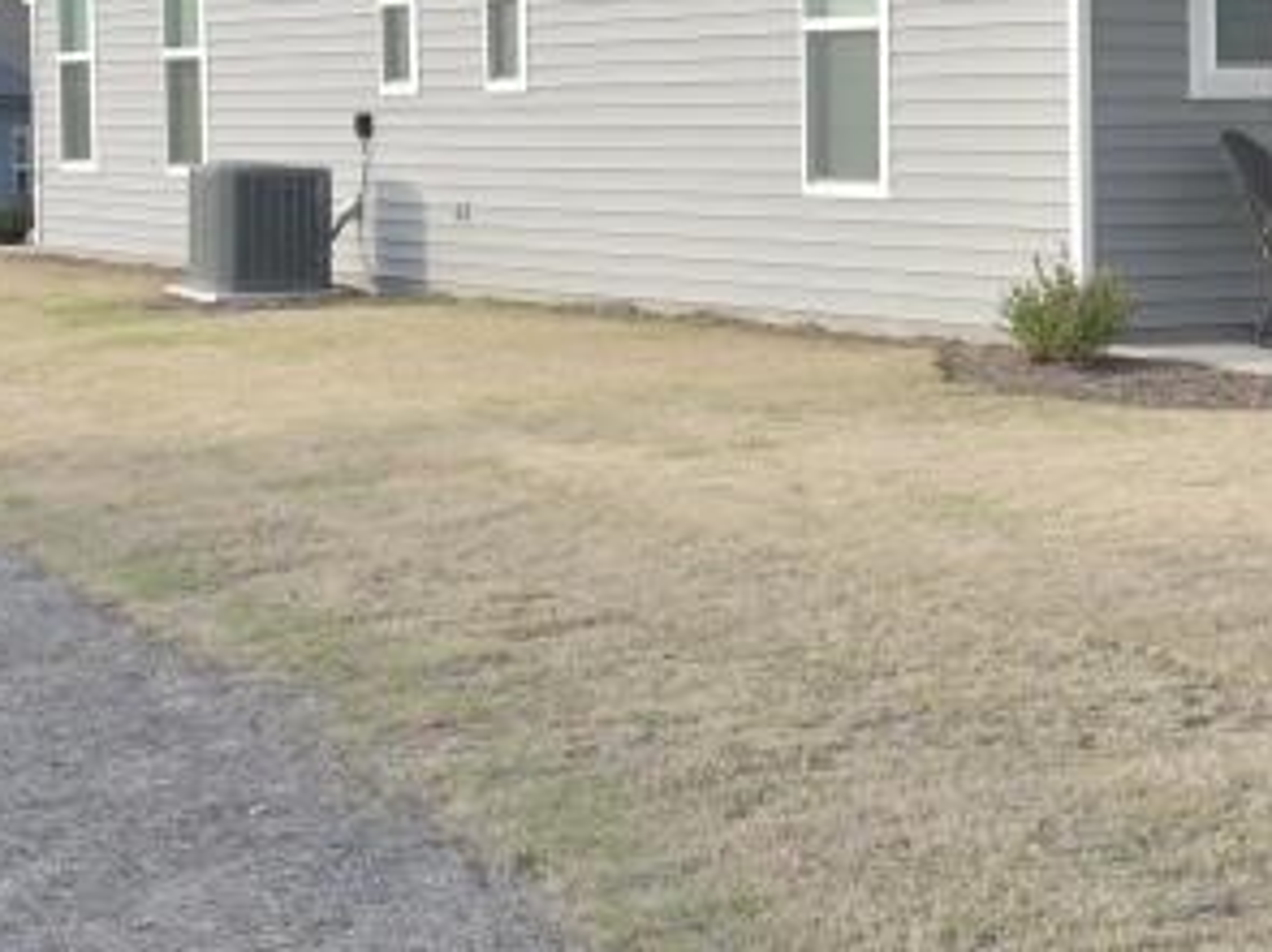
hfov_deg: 19.4
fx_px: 3453
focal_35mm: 94
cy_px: 276
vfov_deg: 15.7
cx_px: 1630
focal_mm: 18
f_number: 9
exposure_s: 1/250
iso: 800
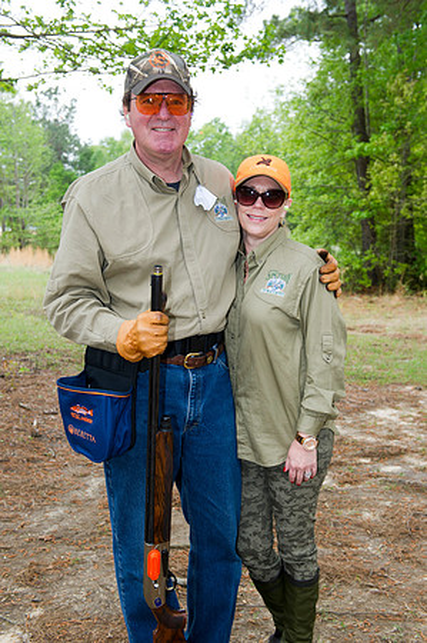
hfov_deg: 30.4
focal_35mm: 44
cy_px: 322
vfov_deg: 44.5
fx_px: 785
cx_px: 214
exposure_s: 1/250
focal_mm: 44
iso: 400
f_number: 6.3
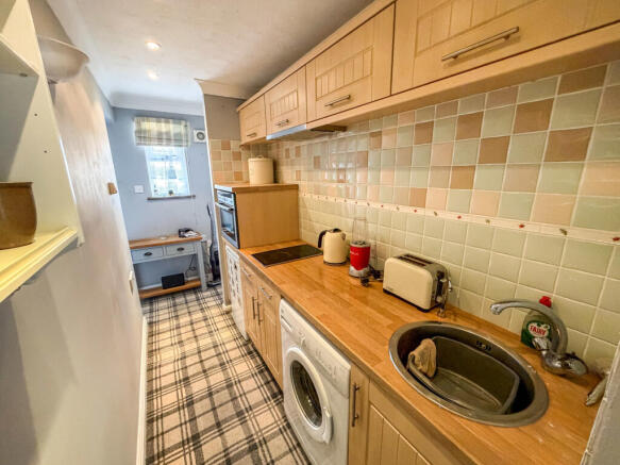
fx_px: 251
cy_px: 232
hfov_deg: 102.1
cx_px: 310
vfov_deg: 85.7
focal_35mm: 14
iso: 500
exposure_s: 1/50
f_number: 2.2
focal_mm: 2.22
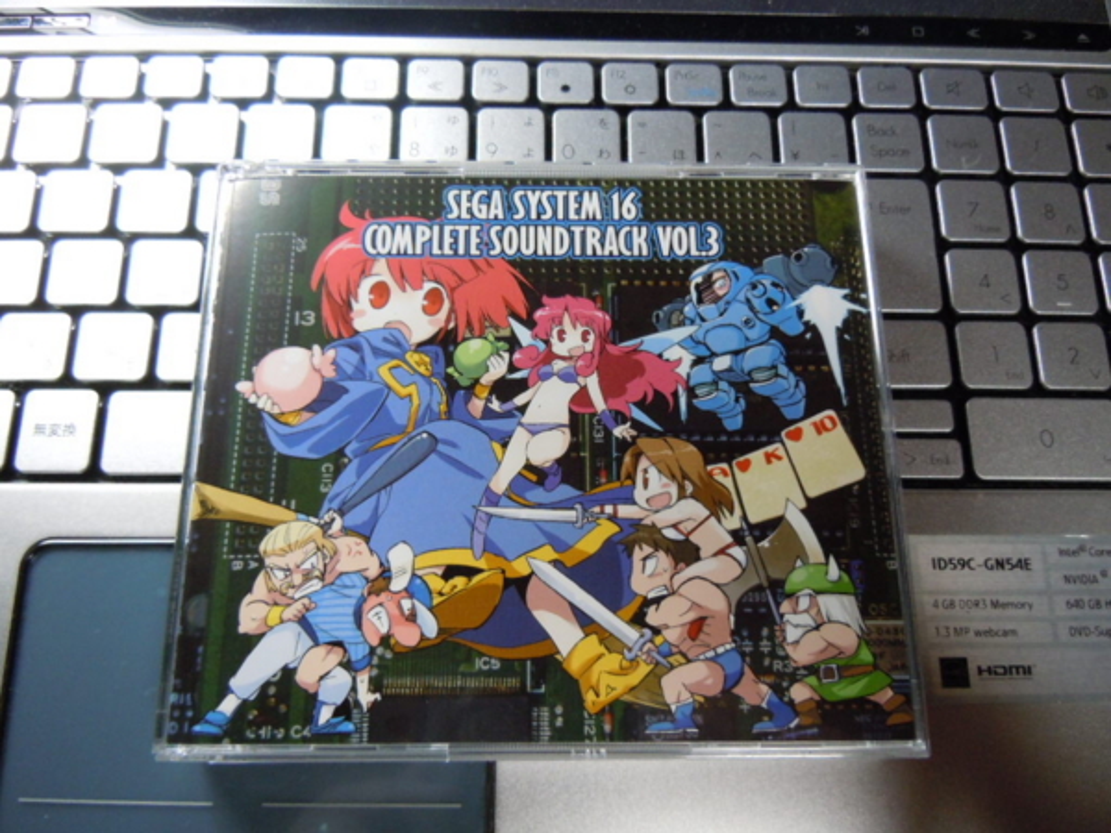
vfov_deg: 46.8
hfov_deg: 60.0
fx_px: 963
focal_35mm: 30
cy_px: 416
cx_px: 556
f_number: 3.5
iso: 400
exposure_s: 1/13
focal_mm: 5.4
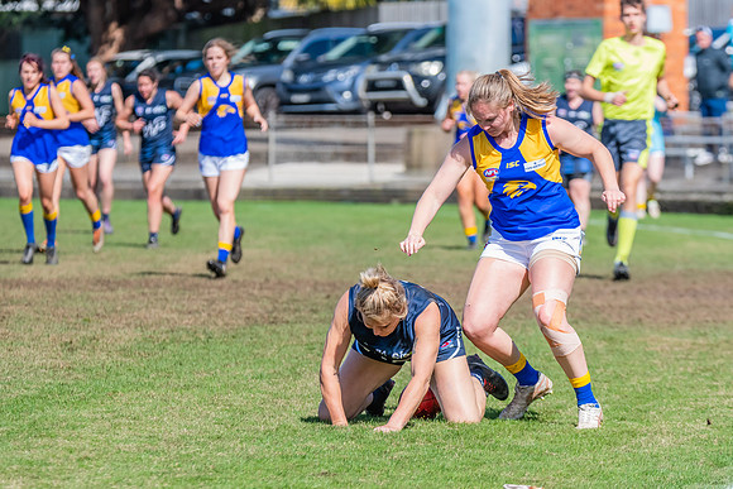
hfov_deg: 5.6
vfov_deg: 3.8
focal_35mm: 365
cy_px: 269
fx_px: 7440
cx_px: 418
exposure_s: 1/1600
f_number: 9
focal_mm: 300
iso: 800
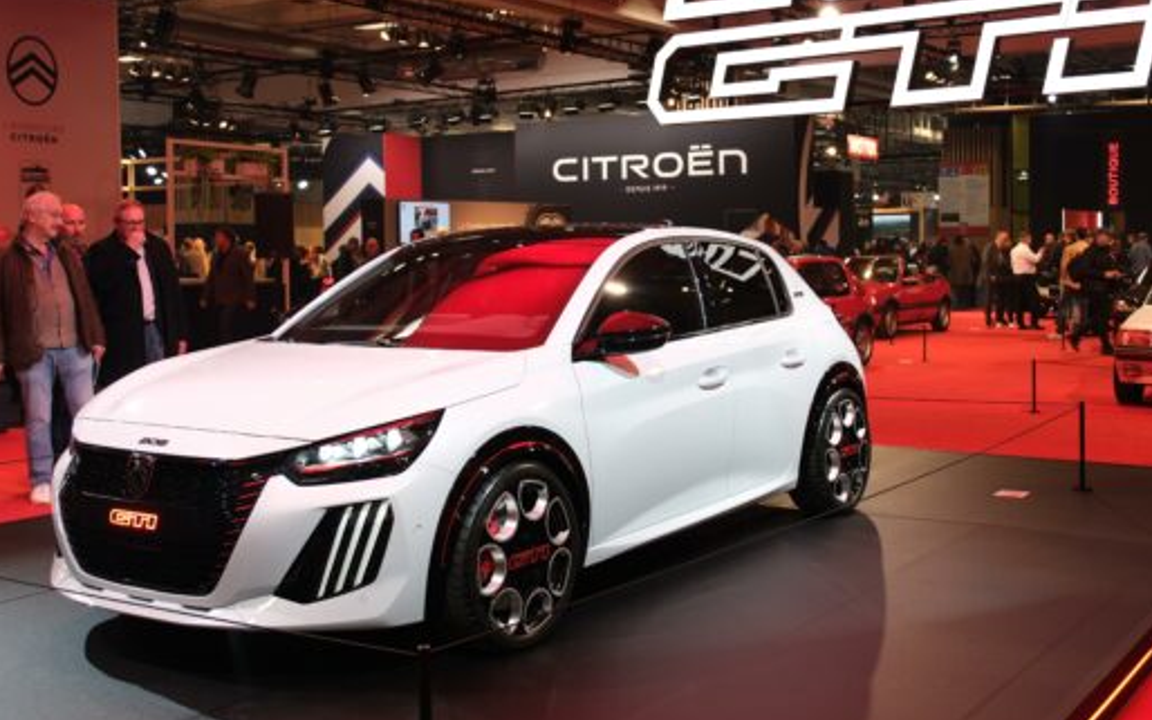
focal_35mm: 42
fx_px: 1318
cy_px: 288
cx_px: 647
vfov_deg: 30.4
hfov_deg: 47.1
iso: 160
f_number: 2.8
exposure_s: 1/50
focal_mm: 18
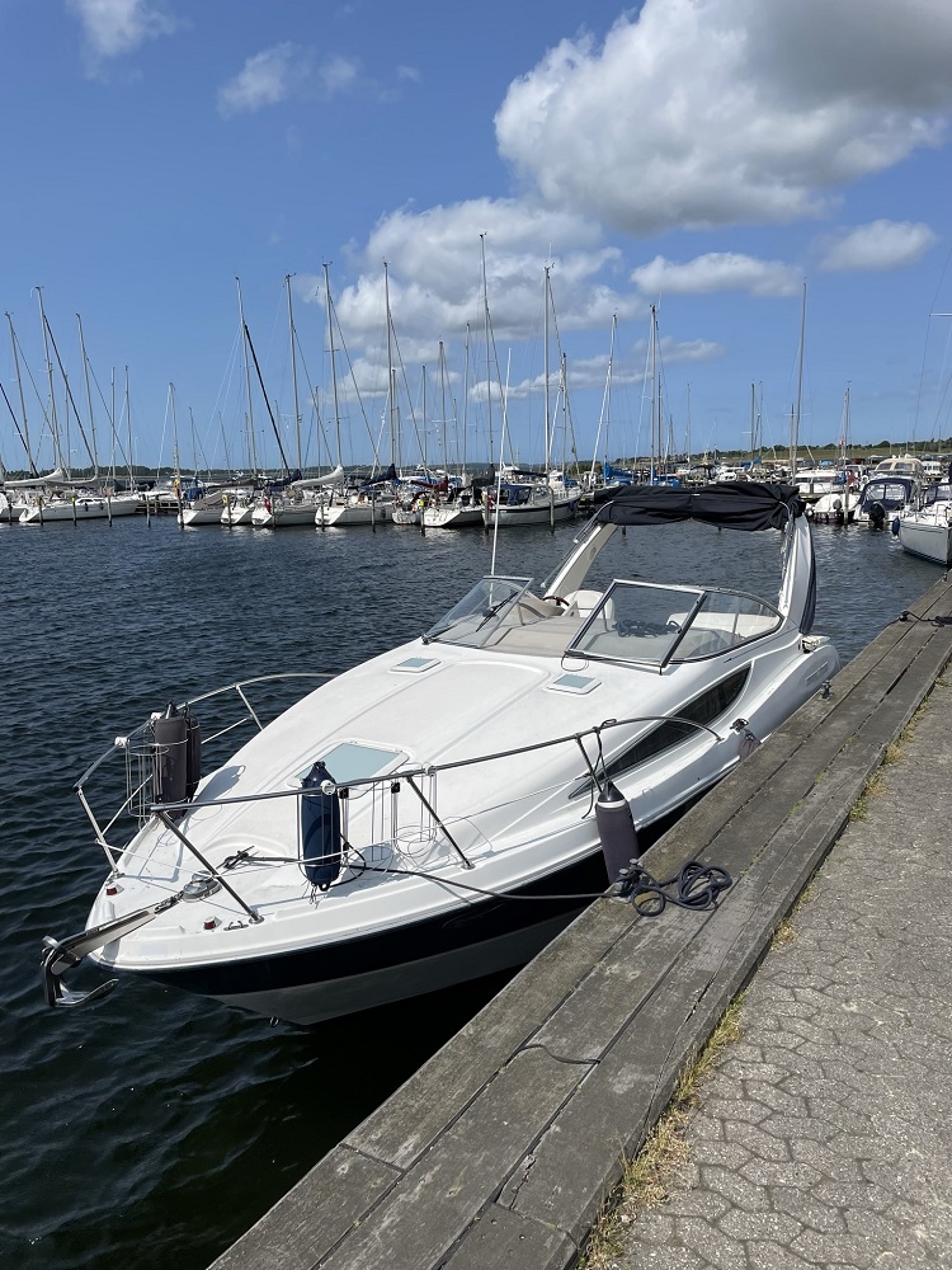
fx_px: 953
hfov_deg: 53.1
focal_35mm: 26
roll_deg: +1.9
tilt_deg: -9.0
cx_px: 476
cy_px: 635
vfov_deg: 67.3
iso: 50
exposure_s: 1/10753
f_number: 1.6
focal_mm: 4.2
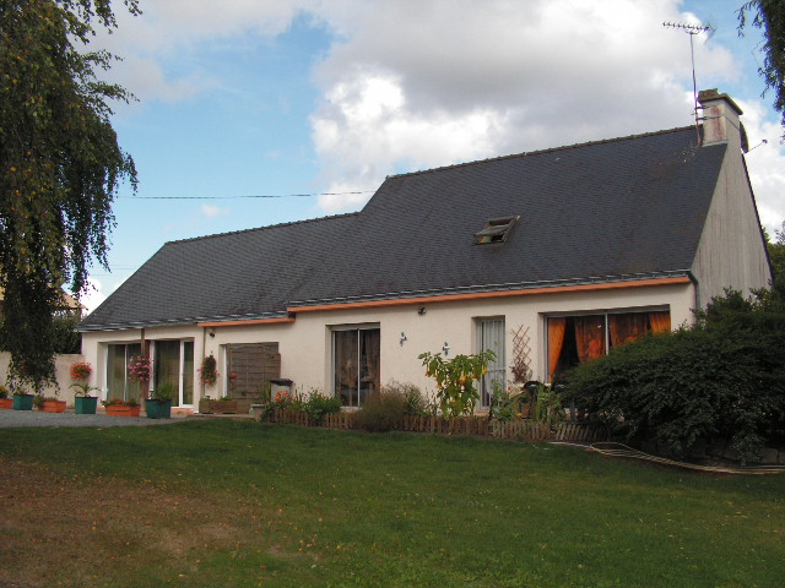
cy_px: 294
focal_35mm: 36
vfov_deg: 39.7
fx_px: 816
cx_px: 392
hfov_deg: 51.4
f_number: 3.2
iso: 64
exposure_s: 1/500
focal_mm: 6
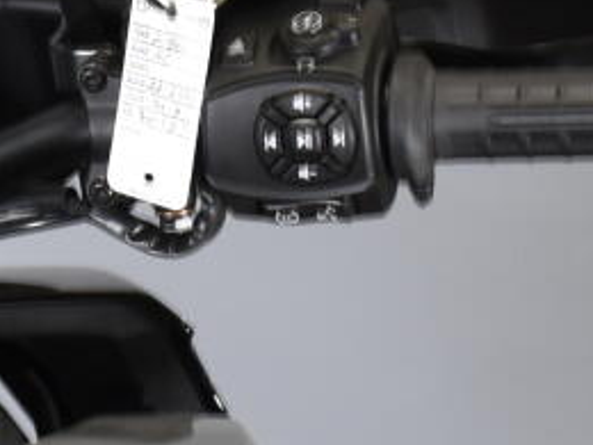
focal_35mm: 244
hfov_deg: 8.0
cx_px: -276
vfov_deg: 6.1
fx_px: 4180
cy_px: 416
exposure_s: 1/25
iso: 400
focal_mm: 22
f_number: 3.8
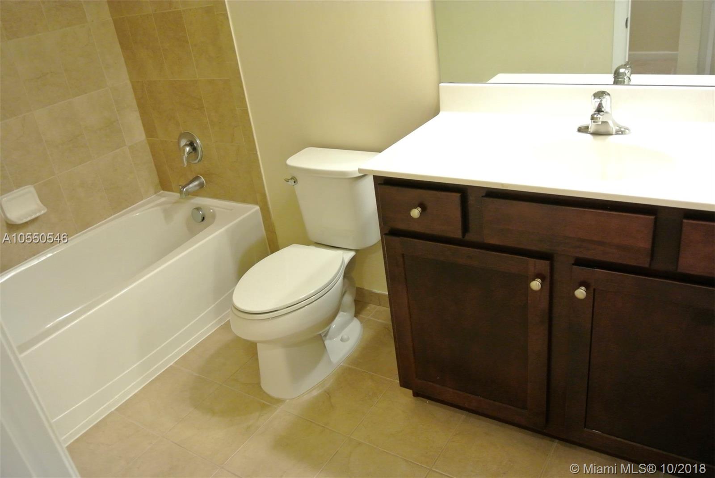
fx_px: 576
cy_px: 239
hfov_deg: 63.6
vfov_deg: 45.0
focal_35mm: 29
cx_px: 358
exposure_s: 1/25
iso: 800
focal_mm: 11
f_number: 3.5
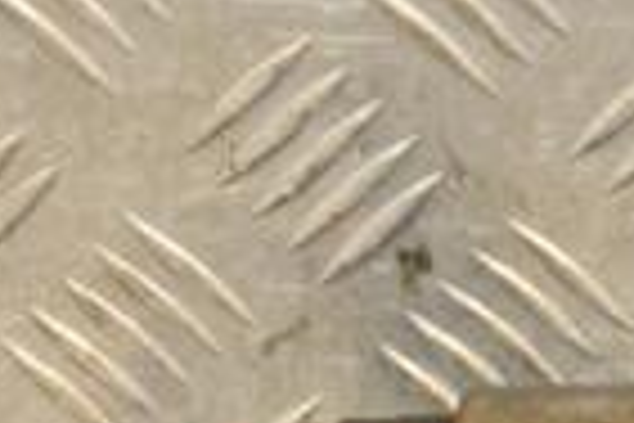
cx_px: 594
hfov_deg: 5.2
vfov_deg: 3.4
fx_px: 6956
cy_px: 891
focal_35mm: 395
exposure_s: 1/200
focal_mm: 62
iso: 800
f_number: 5.3
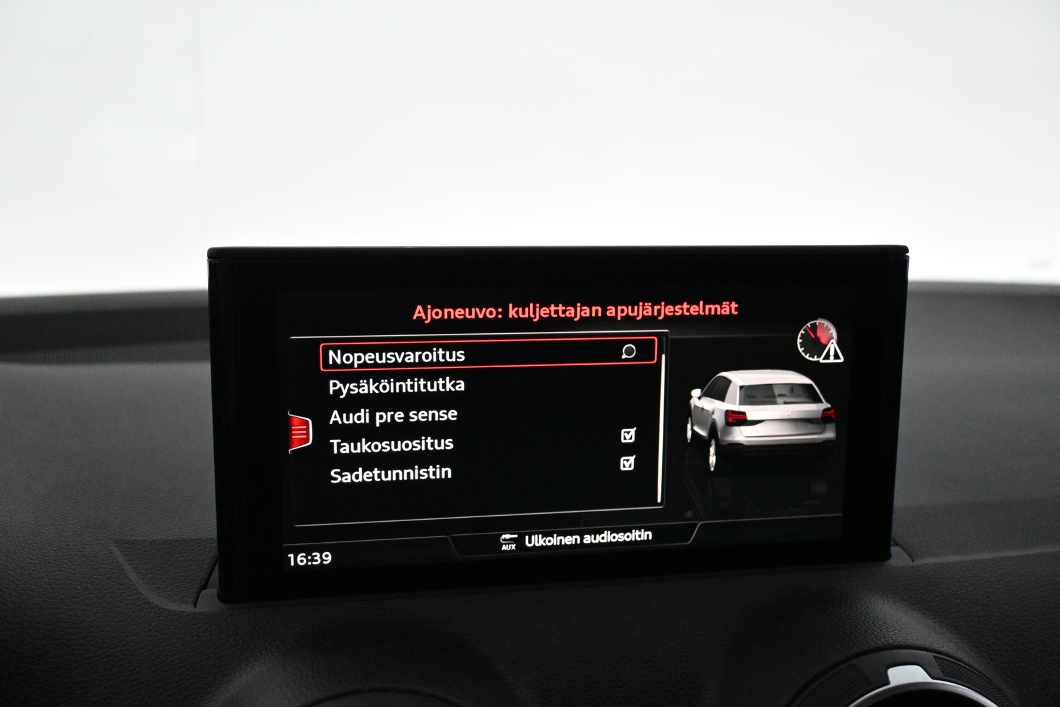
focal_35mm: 34
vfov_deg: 38.4
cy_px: 354
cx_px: 530
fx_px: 1016
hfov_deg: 55.1
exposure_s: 1/160
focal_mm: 23
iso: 4000
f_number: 4.2
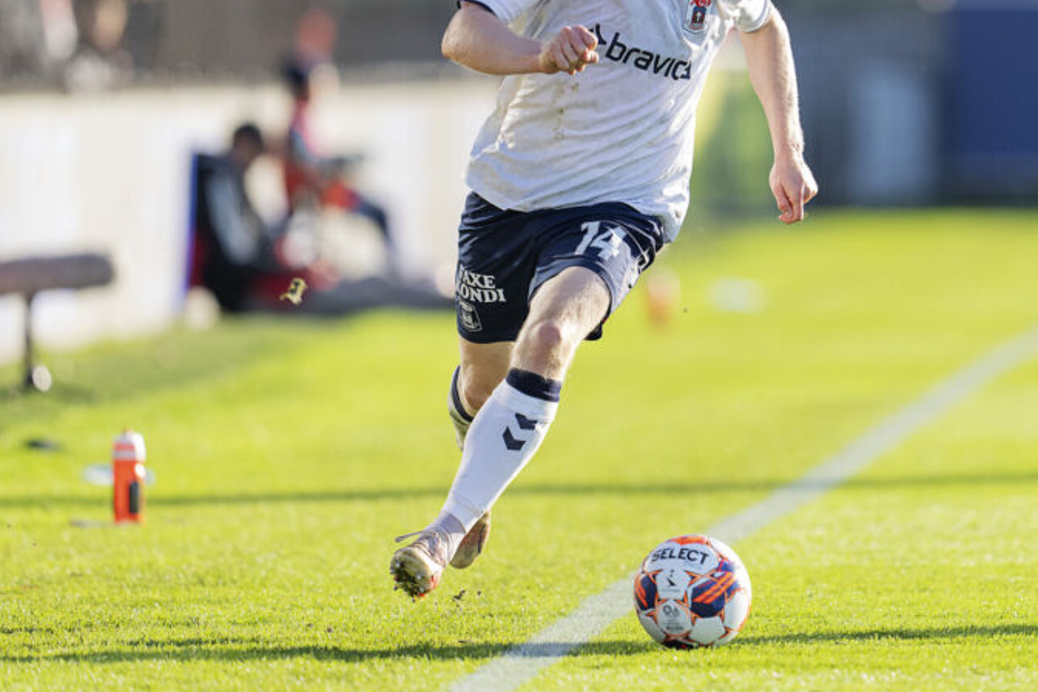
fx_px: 17562
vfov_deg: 2.3
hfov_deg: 3.4
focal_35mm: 609
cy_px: 210
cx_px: 754
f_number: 3.2
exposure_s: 1/2000
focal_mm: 400
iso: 640
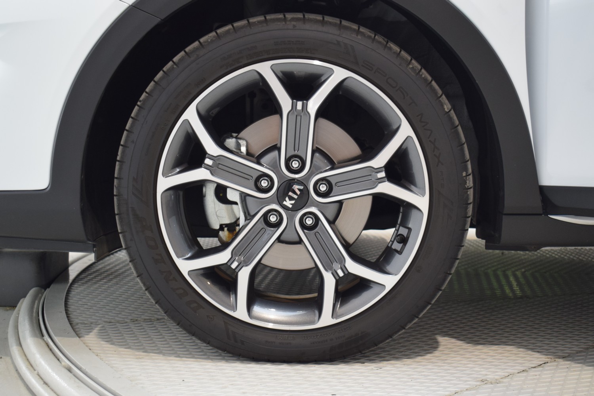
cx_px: 297
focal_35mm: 57
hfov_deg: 35.1
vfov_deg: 23.8
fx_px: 940
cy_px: 198
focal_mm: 38
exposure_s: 1/60
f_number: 4.8
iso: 1000
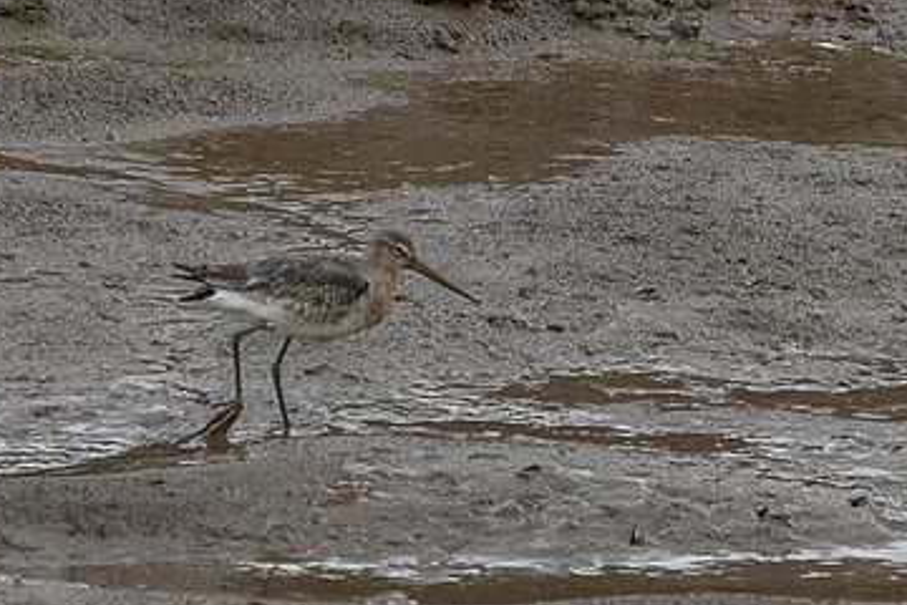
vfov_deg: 0.7
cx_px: 503
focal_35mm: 1920
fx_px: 48370
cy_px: 450
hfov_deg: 1.1
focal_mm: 400
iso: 720
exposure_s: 1/1600
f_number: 6.3
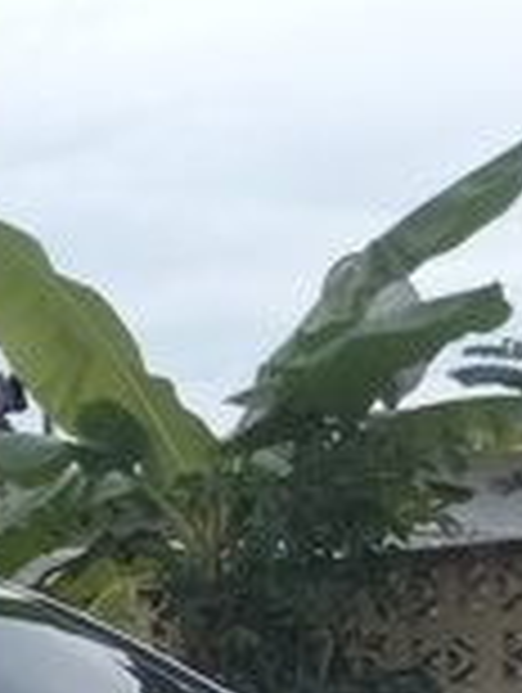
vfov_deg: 15.8
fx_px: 2186
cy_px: 1188
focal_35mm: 109
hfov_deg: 13.3
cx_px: -63
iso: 556
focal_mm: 3.46
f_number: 2.2
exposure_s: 1/33.3
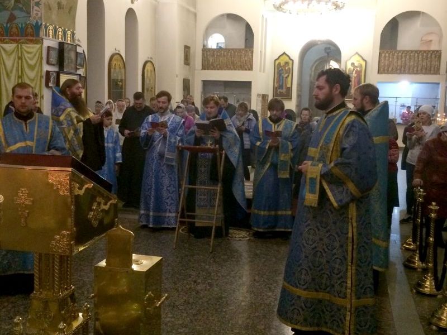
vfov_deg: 48.2
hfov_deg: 61.7
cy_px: 168
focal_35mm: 29
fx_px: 374
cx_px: 224
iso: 320
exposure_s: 1/25
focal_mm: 4.15
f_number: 2.2
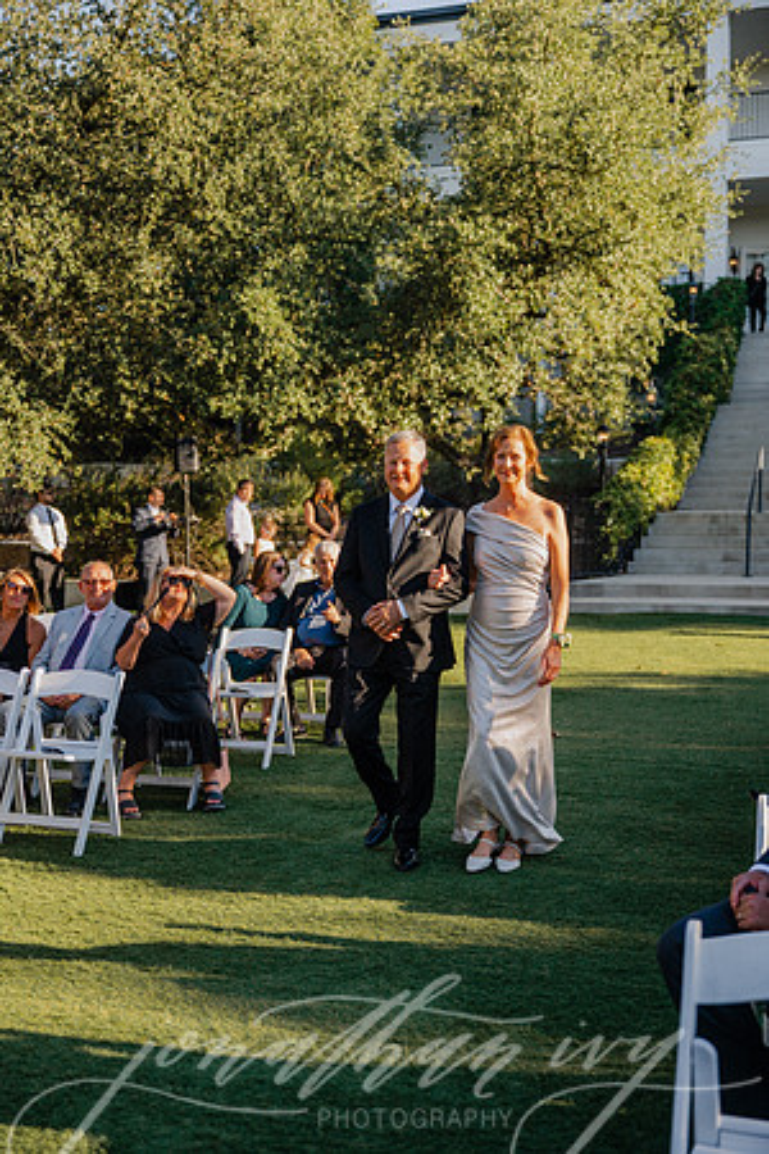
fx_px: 1474
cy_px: 577
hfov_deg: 29.2
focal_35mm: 46
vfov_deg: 42.7
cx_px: 384
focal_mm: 46
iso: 200
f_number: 2.8
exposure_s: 1/1250
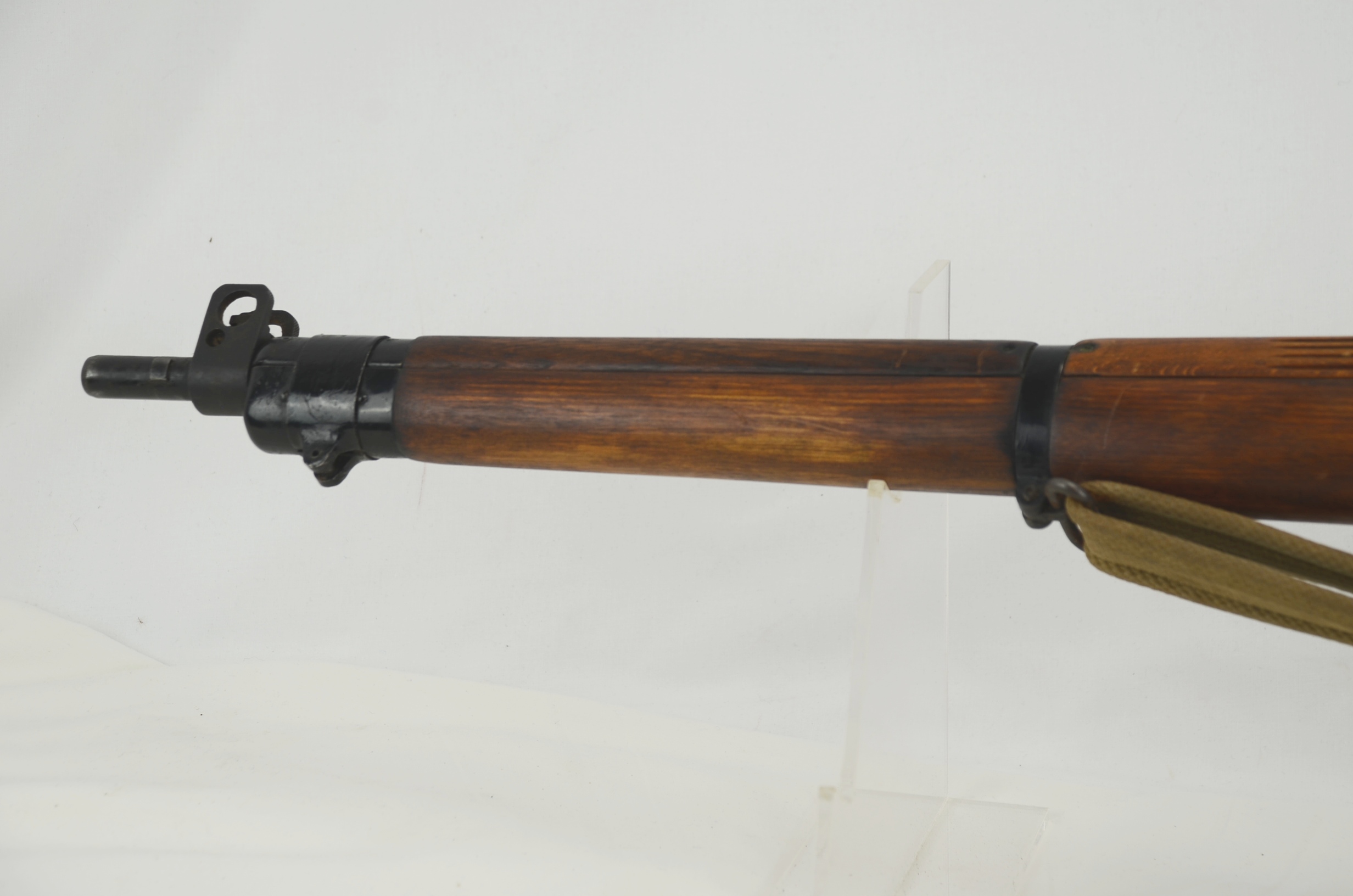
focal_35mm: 93
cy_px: 448
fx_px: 3488
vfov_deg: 14.6
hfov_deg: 22.0
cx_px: 676
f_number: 5
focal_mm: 62
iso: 100
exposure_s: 1/40
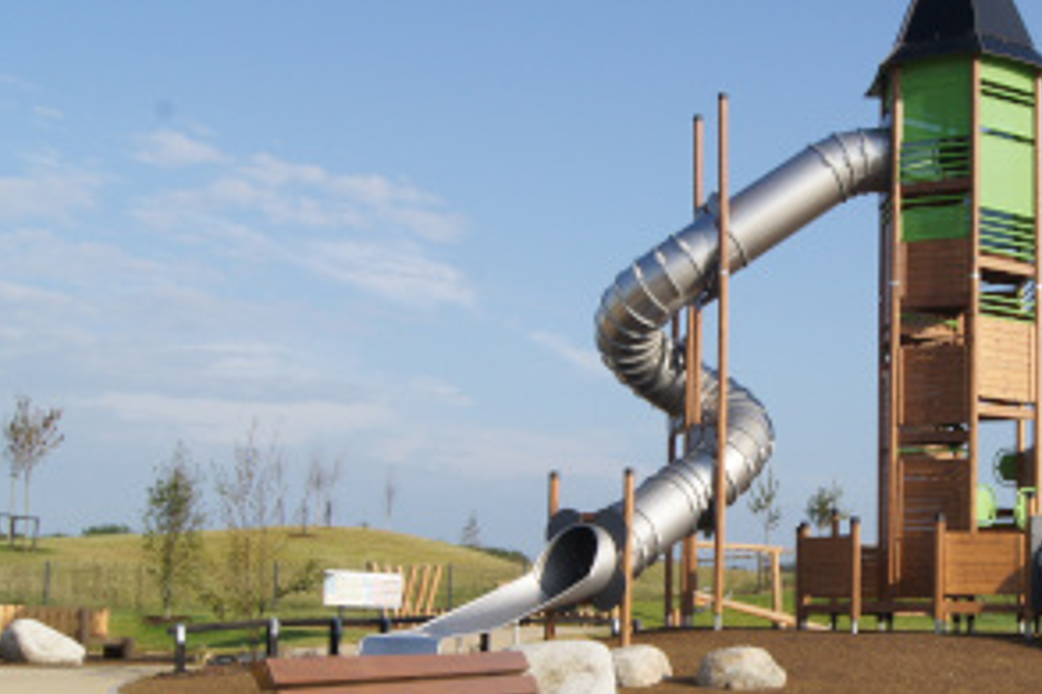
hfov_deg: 33.6
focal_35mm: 58
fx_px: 1678
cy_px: 457
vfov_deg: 23.3
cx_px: 813
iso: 200
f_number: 16
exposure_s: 1/160
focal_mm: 18
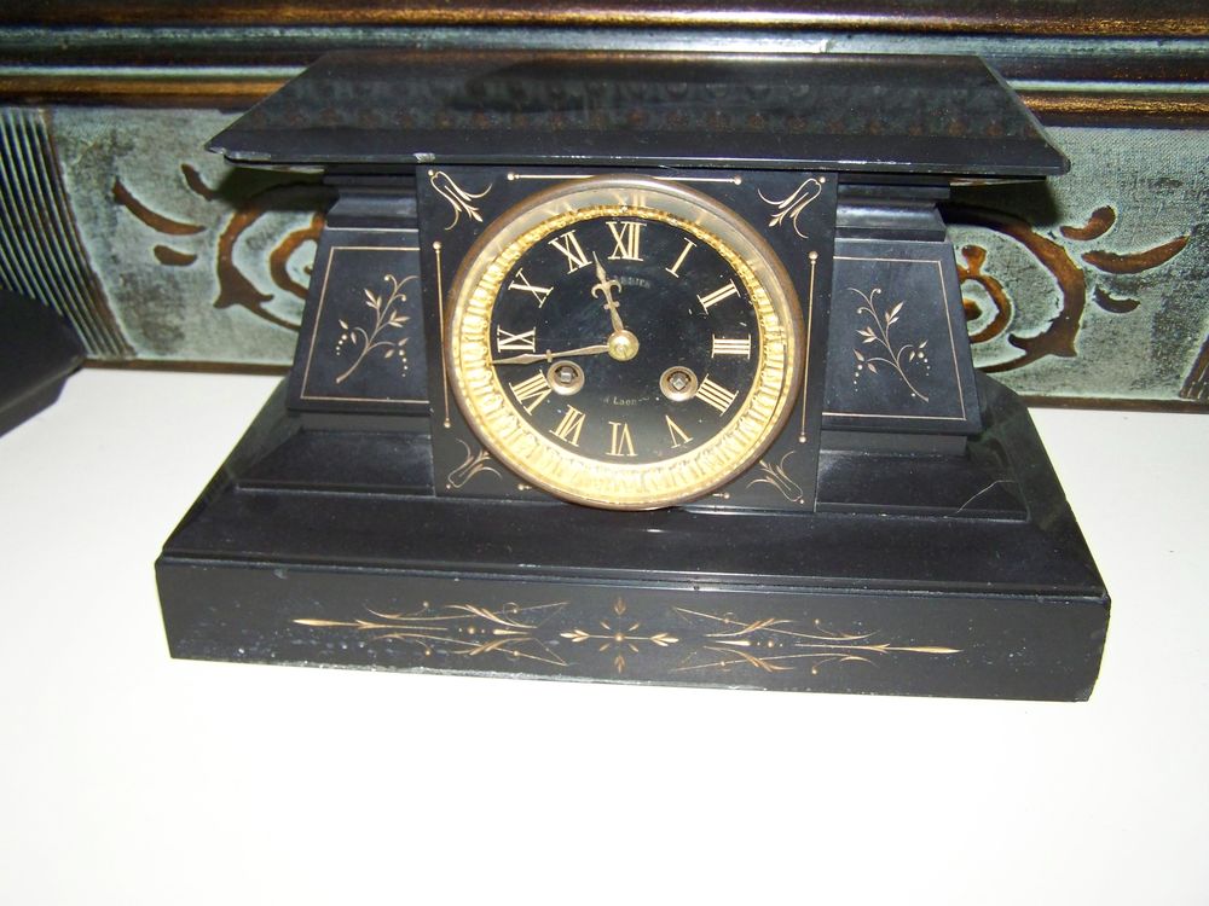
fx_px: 1327
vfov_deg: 37.7
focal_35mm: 38
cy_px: 453
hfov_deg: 49.0
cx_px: 604
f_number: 2.8
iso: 200
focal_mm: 6.3
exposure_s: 1/30
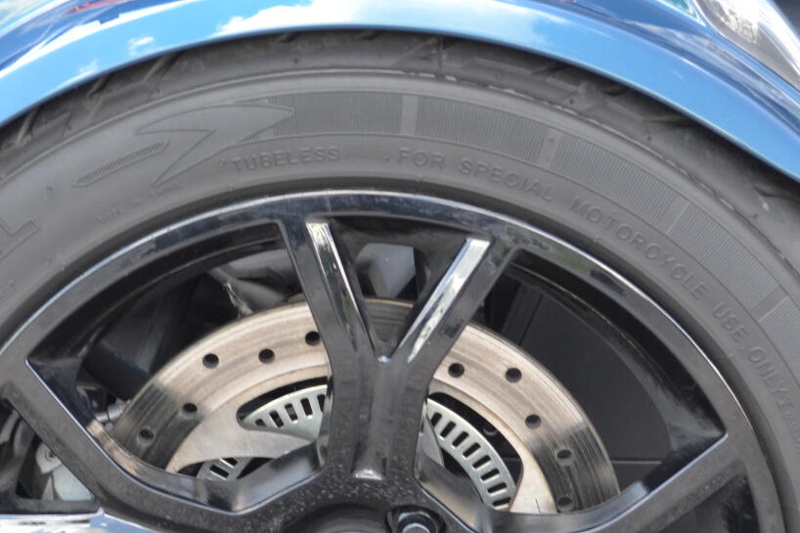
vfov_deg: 10.3
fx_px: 2933
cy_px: 451
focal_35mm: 132
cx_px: 376
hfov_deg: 15.5
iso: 400
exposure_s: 1/100
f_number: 5
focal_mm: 36
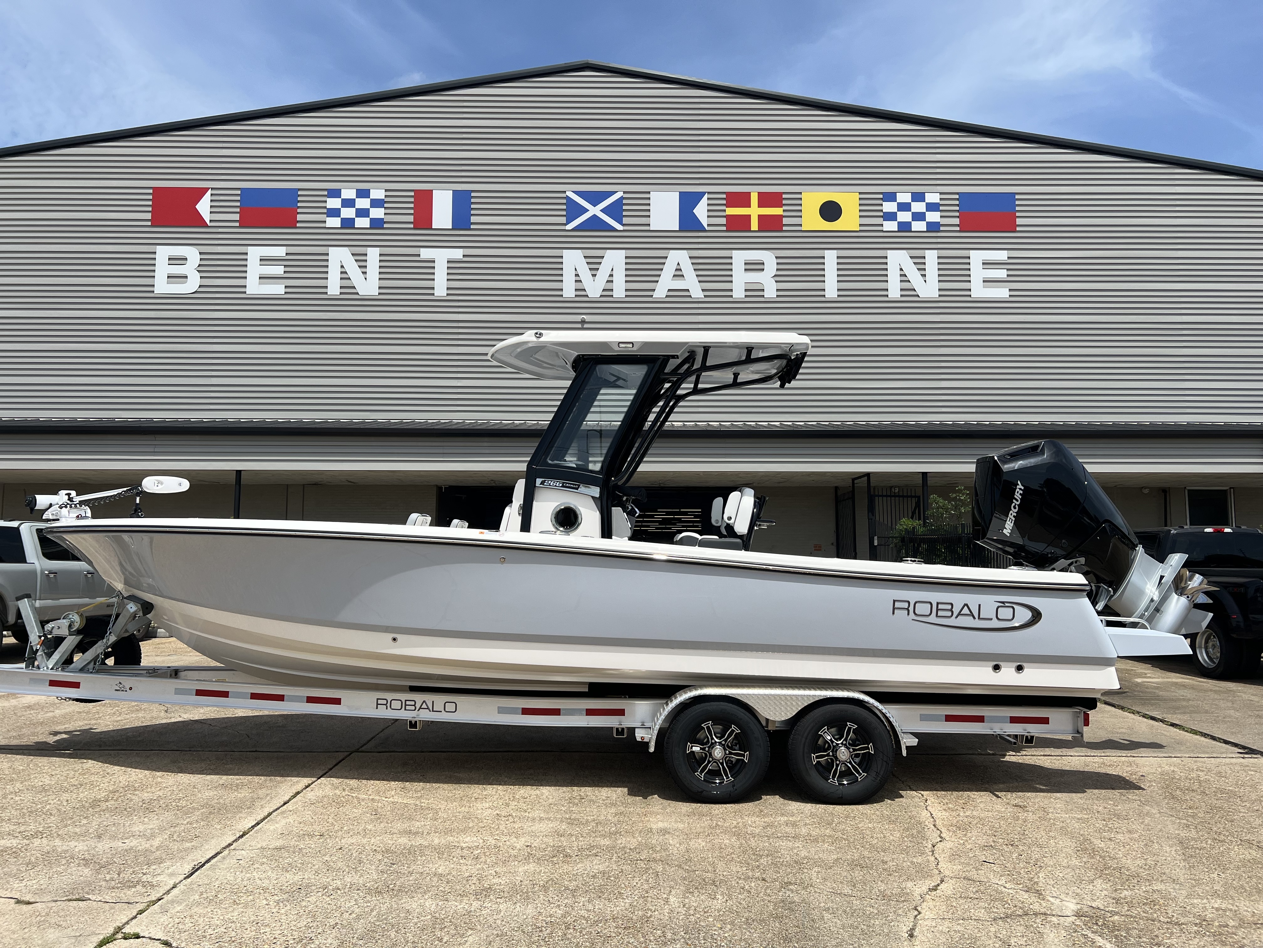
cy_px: 474
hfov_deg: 67.3
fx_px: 949
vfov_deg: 53.1
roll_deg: +0.7
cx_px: 632
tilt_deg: +4.8
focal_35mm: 26
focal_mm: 5.7
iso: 50
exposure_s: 1/5076
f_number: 1.5
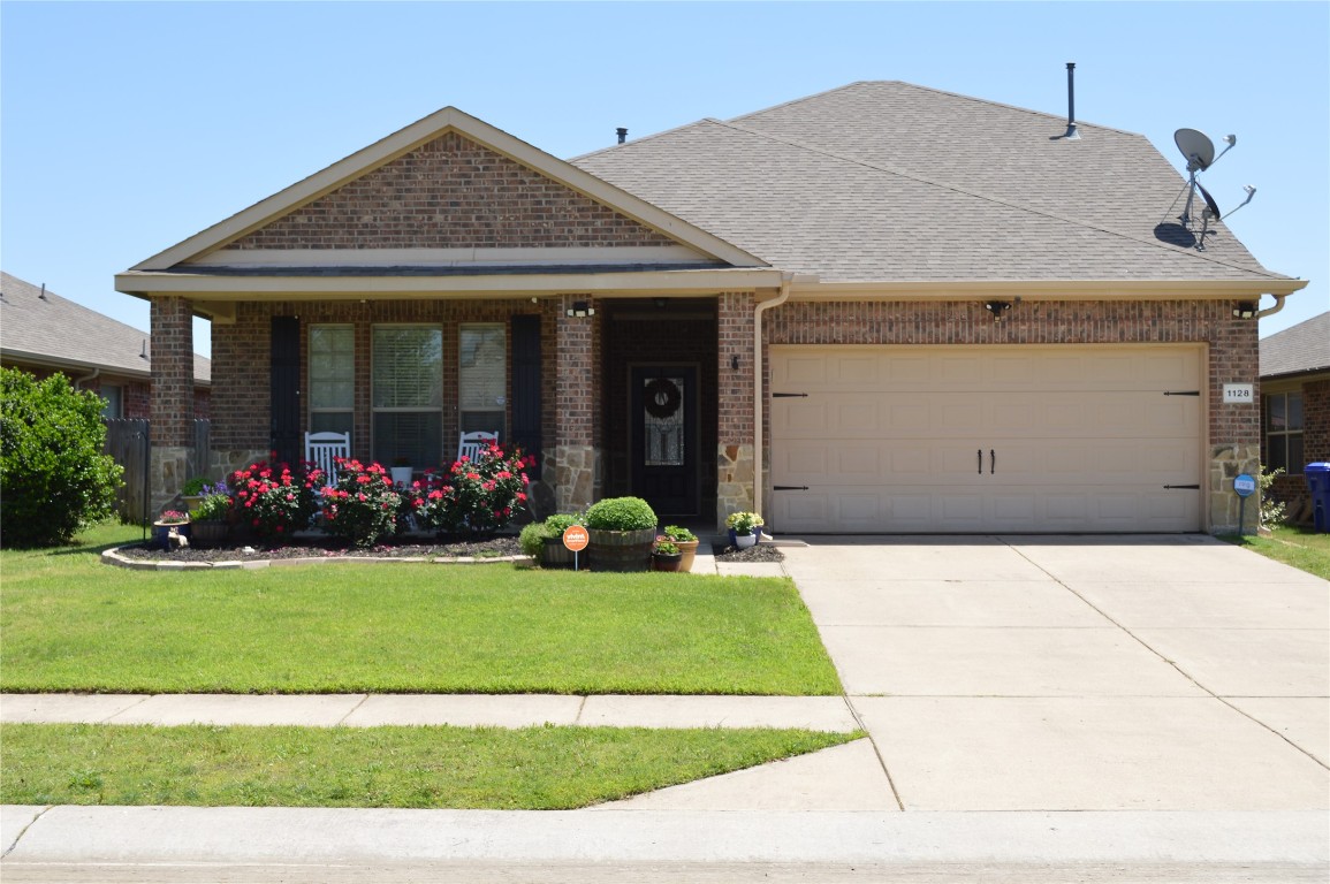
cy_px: 442
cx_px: 665
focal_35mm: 45
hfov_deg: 43.6
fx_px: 1661
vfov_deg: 29.8
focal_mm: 30
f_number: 7.1
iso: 100
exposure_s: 1/200
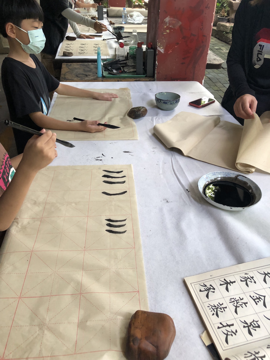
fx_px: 291
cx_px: 135
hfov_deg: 49.7
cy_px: 180
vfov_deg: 63.4
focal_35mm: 28
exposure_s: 1/30
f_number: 1.8
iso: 32
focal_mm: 4
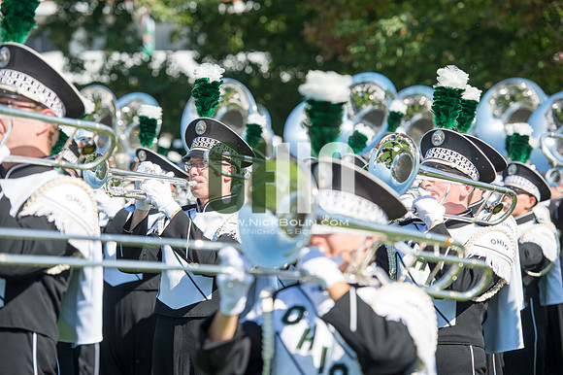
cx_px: 282
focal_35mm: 135
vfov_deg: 10.1
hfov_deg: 15.2
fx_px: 2110
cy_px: 188
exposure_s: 1/1000
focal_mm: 135
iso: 200
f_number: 4.5
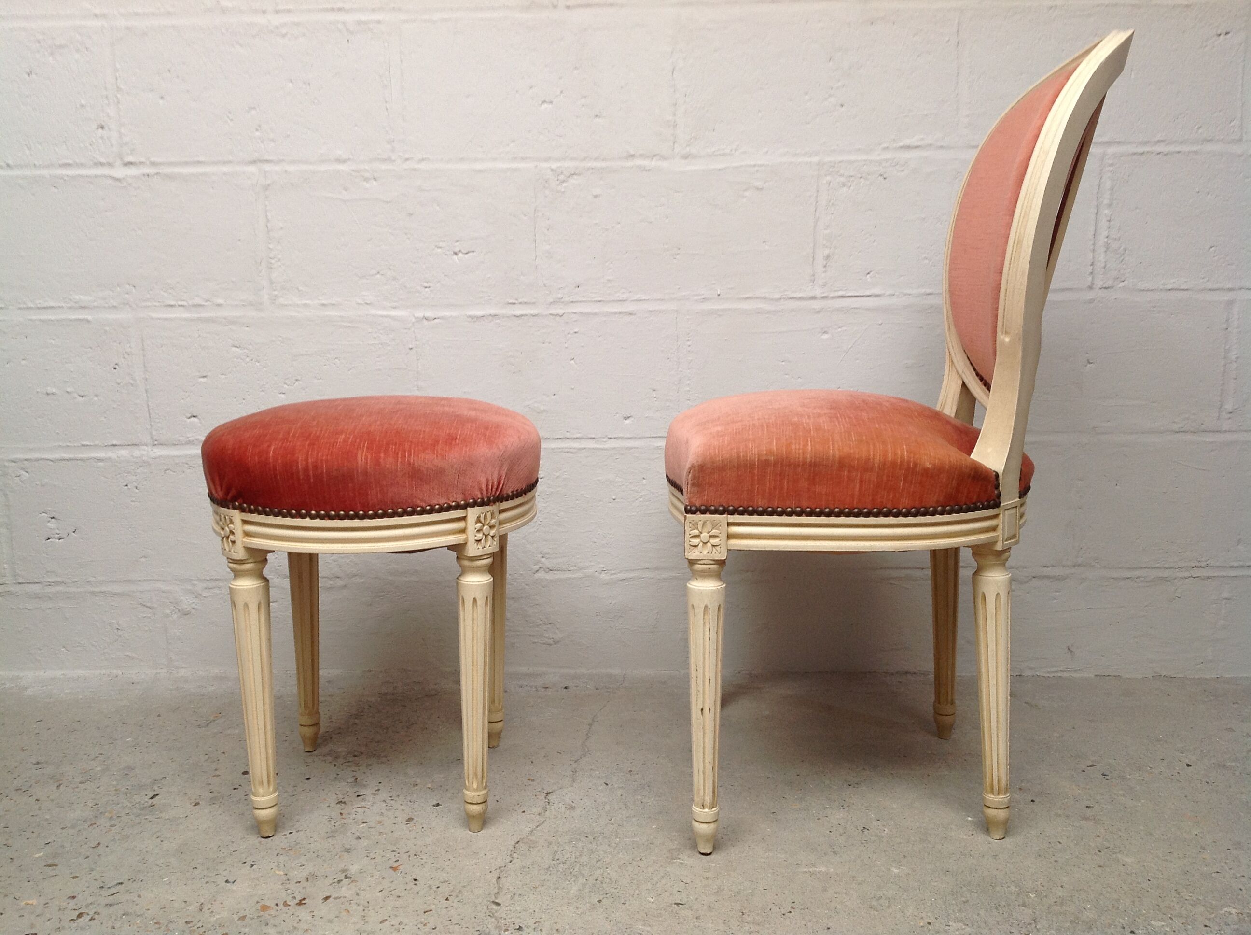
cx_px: 626
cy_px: 468
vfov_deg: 40.6
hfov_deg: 52.7
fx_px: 1263
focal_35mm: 35
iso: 80
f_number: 2.4
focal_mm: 4.28
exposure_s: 1/24
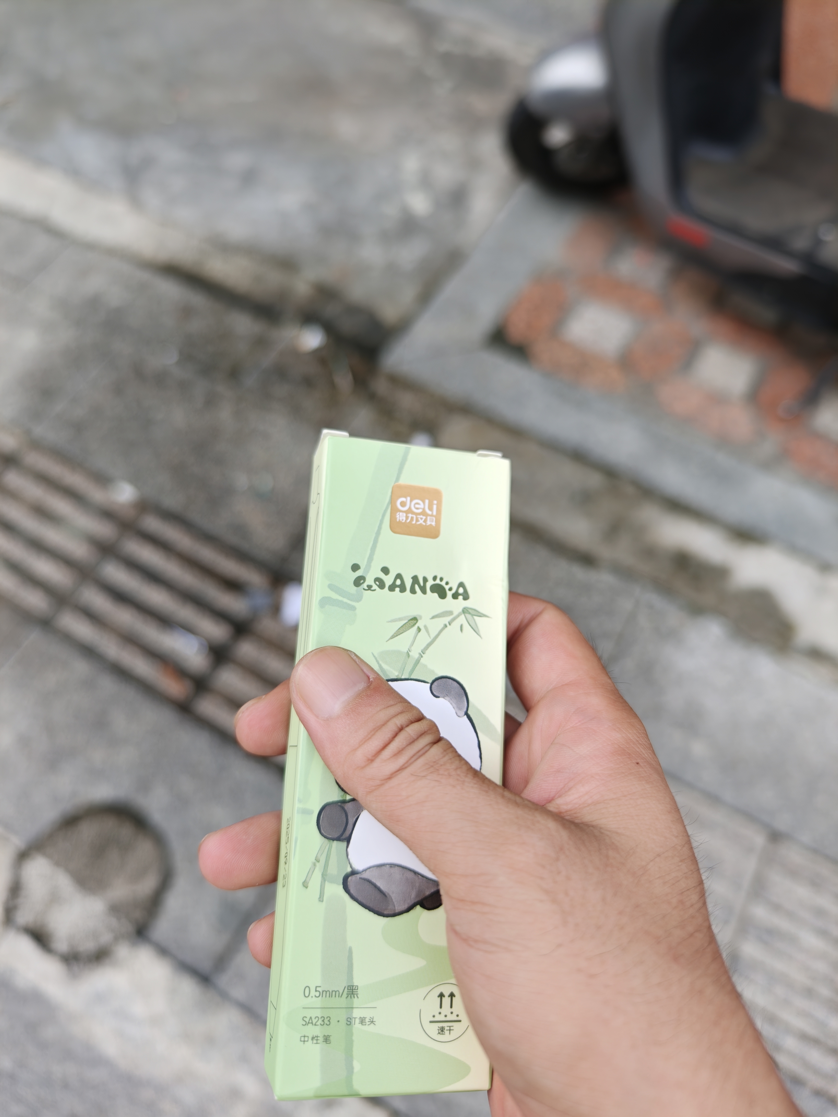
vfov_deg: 73.9
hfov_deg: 58.9
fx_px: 742
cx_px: 419
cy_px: 558
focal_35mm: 23
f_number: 1.8
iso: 200
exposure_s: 1/192
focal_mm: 8.67
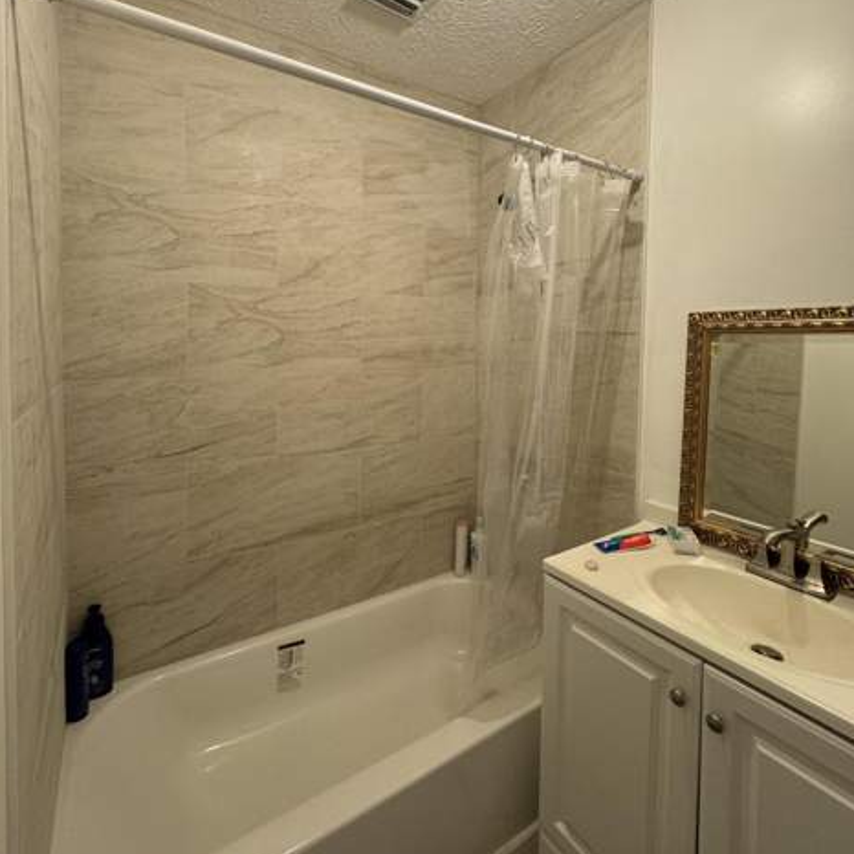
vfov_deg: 83.3
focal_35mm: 17
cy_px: 356
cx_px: 429
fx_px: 474
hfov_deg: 84.0
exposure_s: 1/60
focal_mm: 2.22
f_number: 2.2
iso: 200
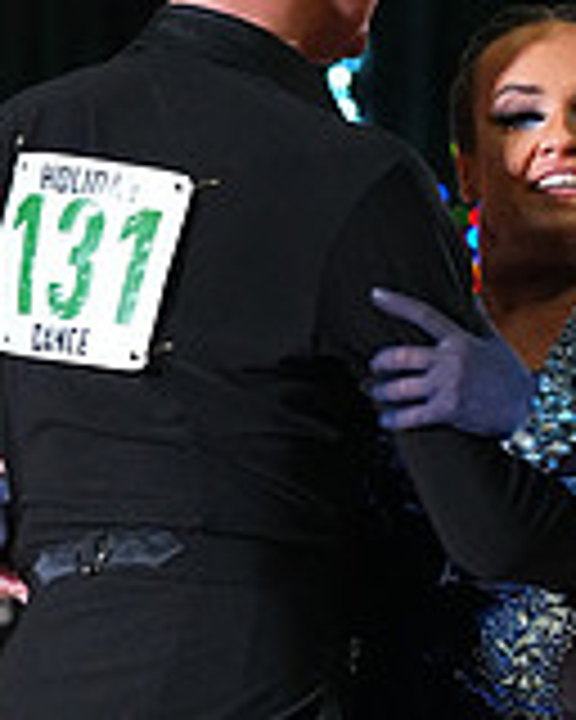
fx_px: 7970
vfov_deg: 5.2
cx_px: 466
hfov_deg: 4.1
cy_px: 873
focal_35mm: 374
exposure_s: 1/400
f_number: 5
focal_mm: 110
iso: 8000
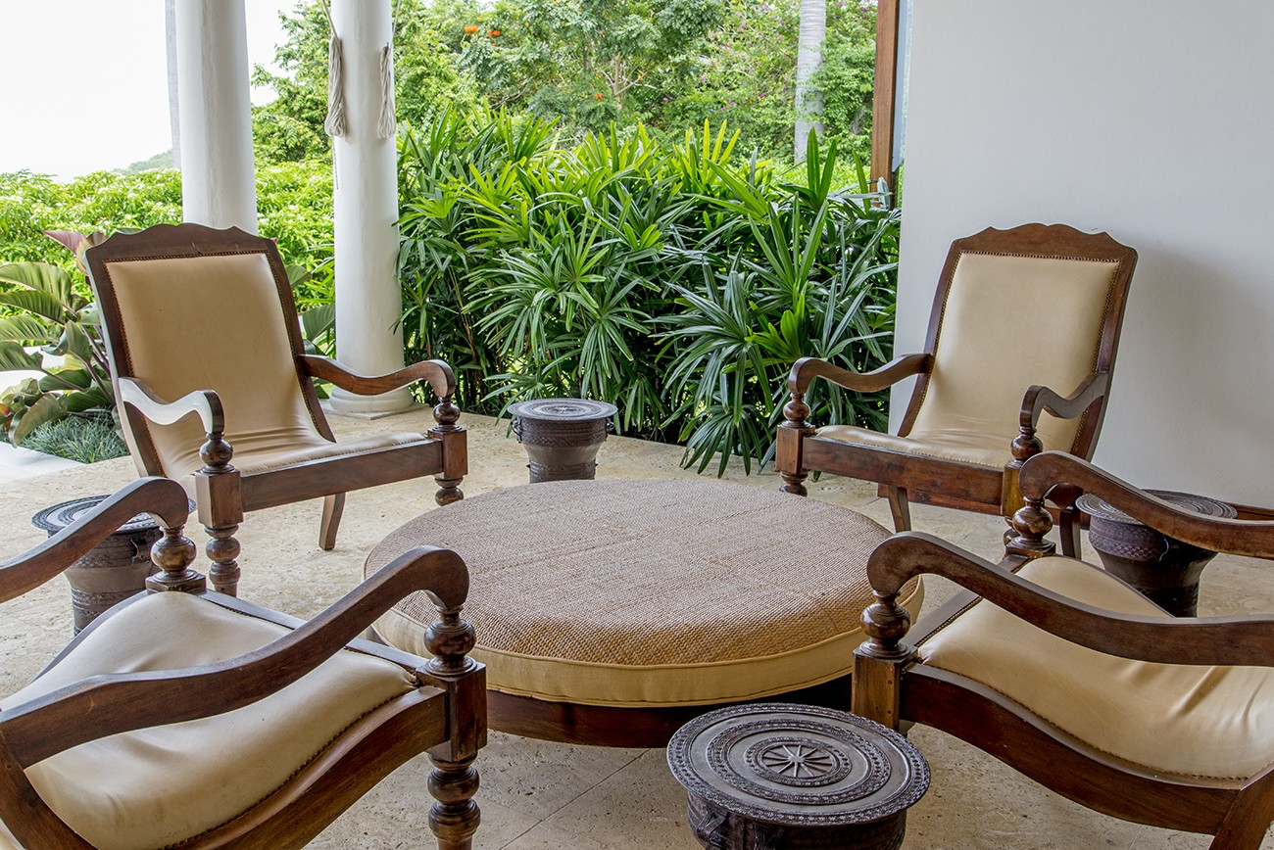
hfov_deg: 55.8
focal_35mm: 34
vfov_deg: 38.9
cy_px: 425
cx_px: 637
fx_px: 1204
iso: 200
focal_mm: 34
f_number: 13
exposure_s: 1/25
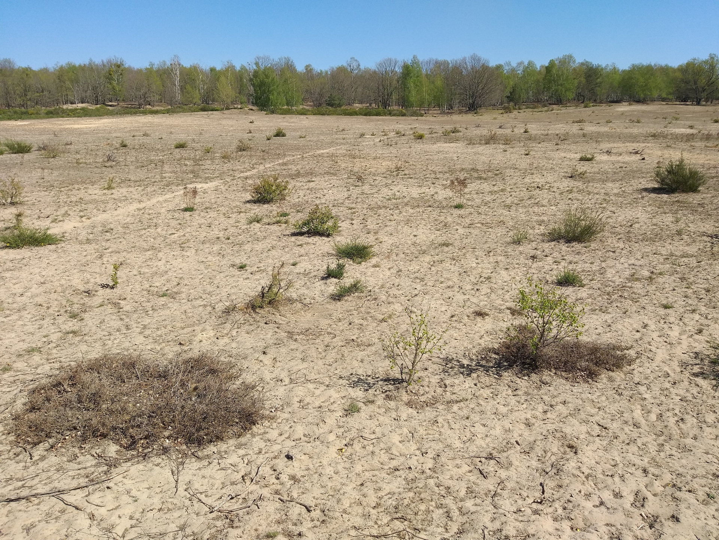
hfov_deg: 67.3
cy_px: 270
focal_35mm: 26
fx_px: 540
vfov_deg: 53.1
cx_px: 360
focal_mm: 3.93
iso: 40
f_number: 1.7
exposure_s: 1/1507
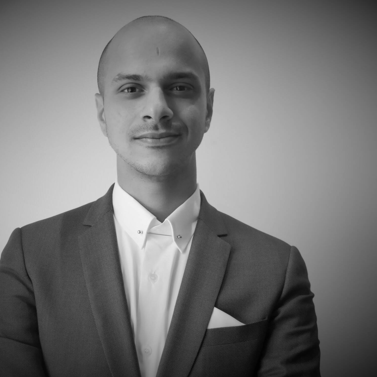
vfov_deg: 32.8
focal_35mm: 52
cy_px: 188
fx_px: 641
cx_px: 160
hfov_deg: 32.7
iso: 3200
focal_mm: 22
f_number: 4.2
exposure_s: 1/40
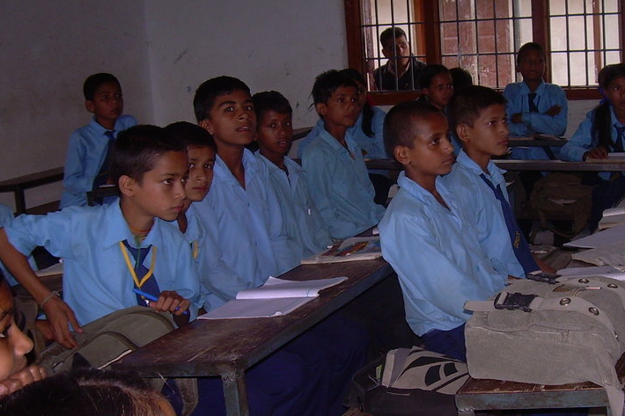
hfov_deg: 35.0
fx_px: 989
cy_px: 235
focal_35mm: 57
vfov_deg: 23.8
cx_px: 371
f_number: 2.8
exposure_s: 1/60
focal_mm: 6.3
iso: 50
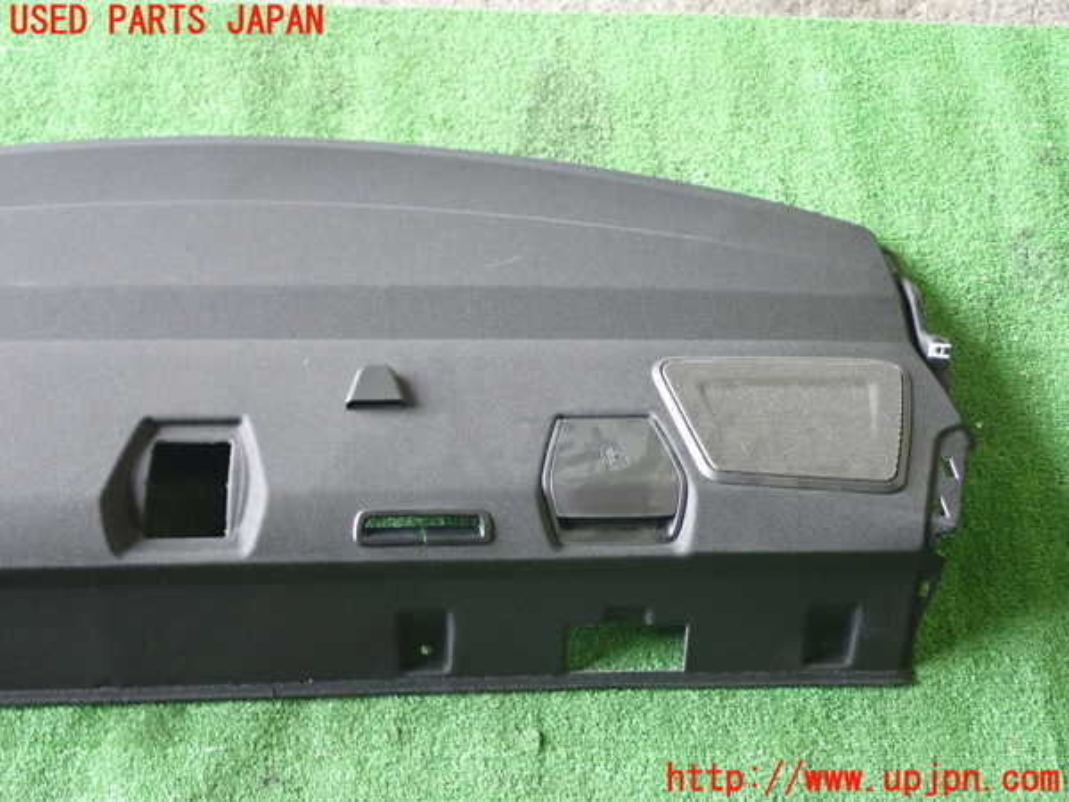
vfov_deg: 30.9
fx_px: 1451
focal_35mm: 47
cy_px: 401
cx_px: 534
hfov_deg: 40.4
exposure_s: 1/25
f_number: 3.1
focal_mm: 8.4
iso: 800
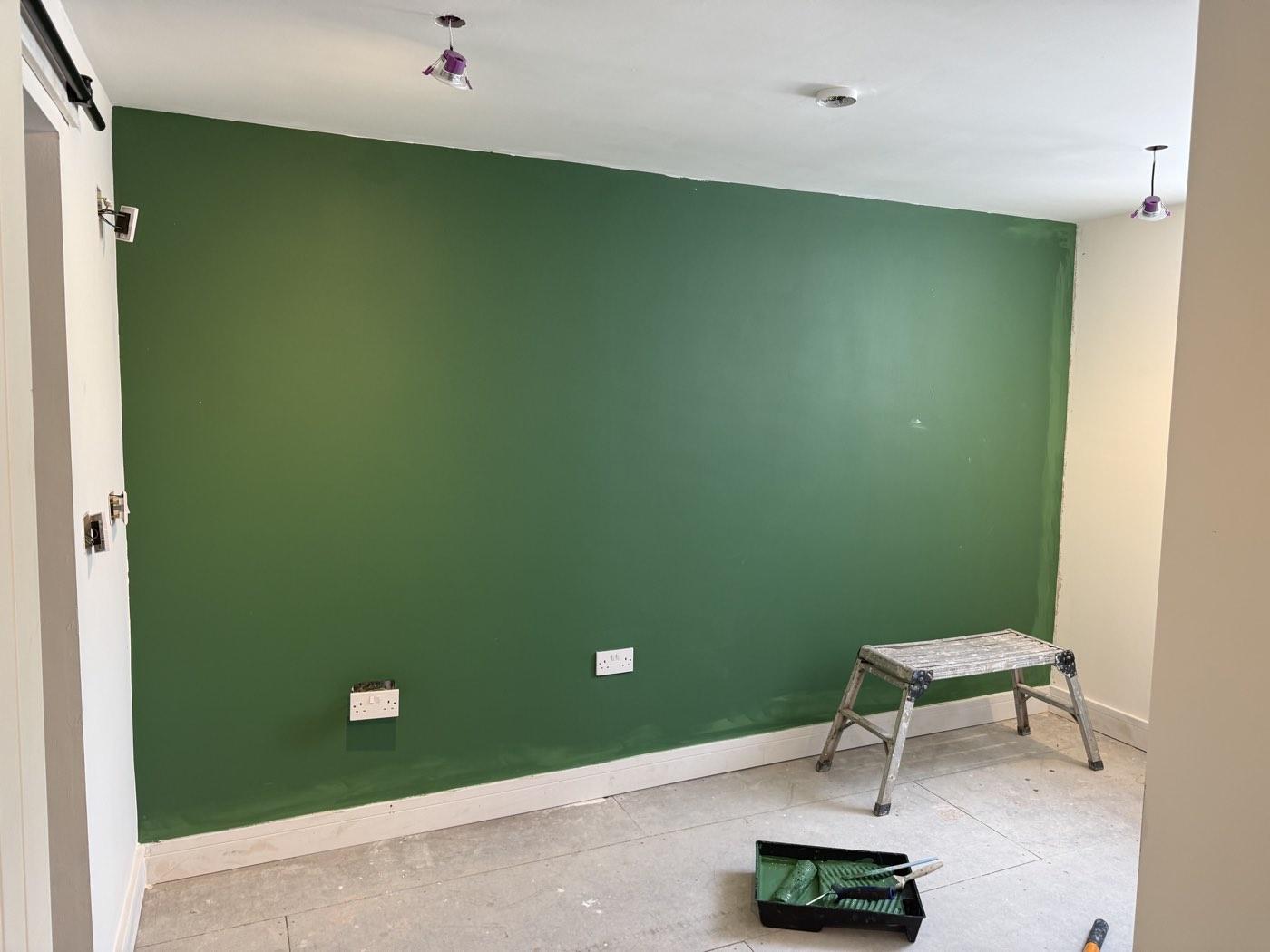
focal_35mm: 24
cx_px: 635
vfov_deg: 56.8
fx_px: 881
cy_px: 476
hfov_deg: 71.6
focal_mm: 6.76
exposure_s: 1/121
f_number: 1.78
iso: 125
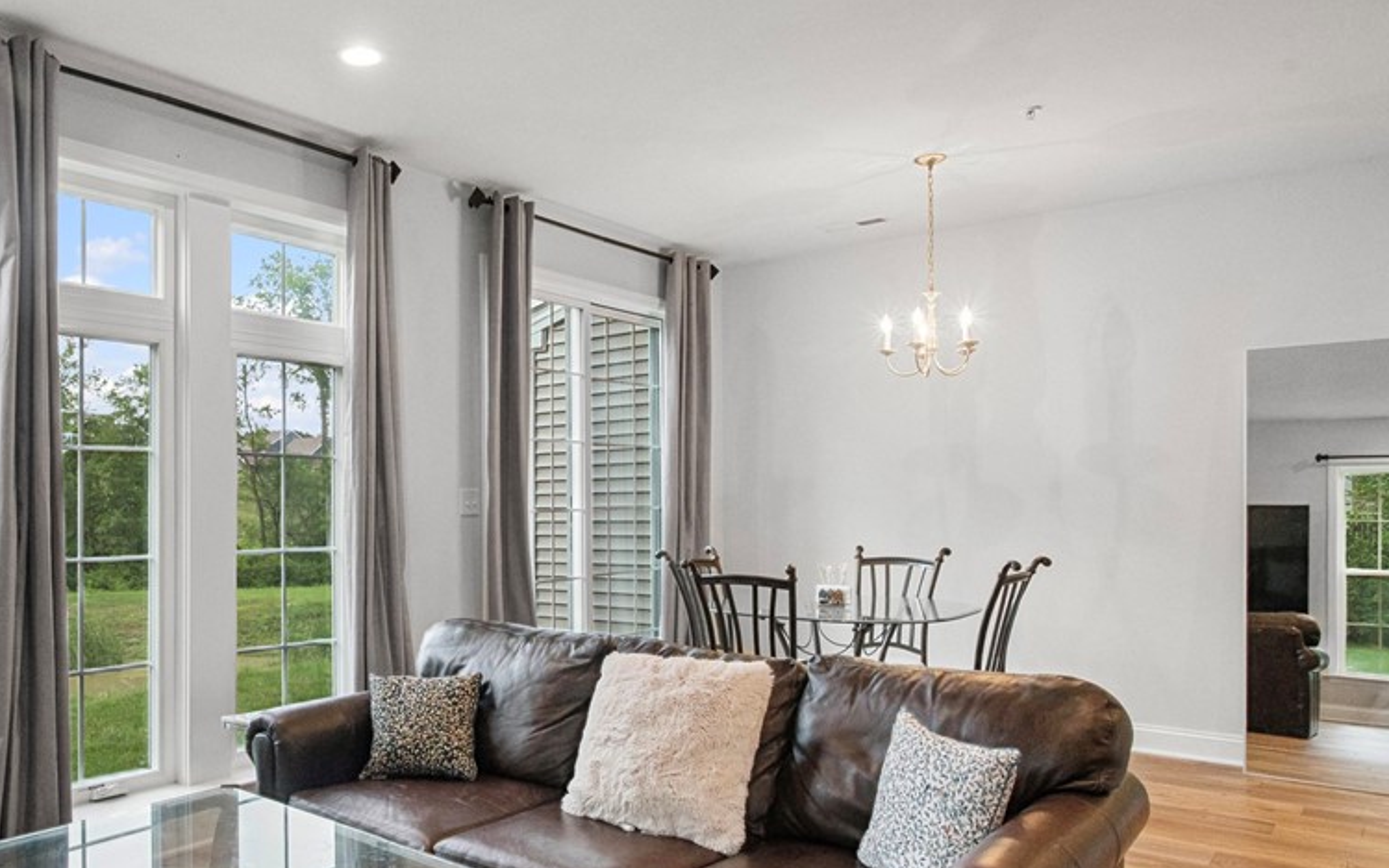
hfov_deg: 64.8
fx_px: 1060
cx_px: 468
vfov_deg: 44.5
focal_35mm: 28
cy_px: 490
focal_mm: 19
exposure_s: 1/60
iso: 1250
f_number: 10
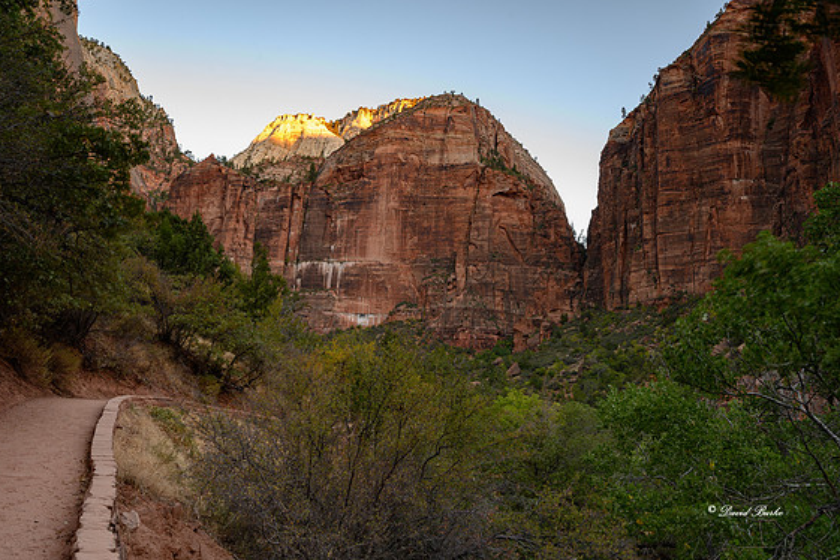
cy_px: 274
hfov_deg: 60.3
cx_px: 412
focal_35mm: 31
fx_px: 723
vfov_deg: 42.3
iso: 100
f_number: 11
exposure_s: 1/1.25
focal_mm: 30
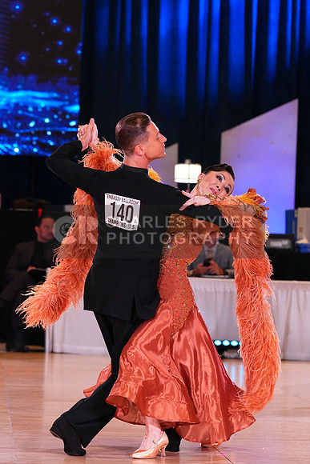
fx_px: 1717
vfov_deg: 15.4
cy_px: 232
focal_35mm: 133
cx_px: 155
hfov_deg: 10.3
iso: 4000
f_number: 5
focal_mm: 133
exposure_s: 1/320
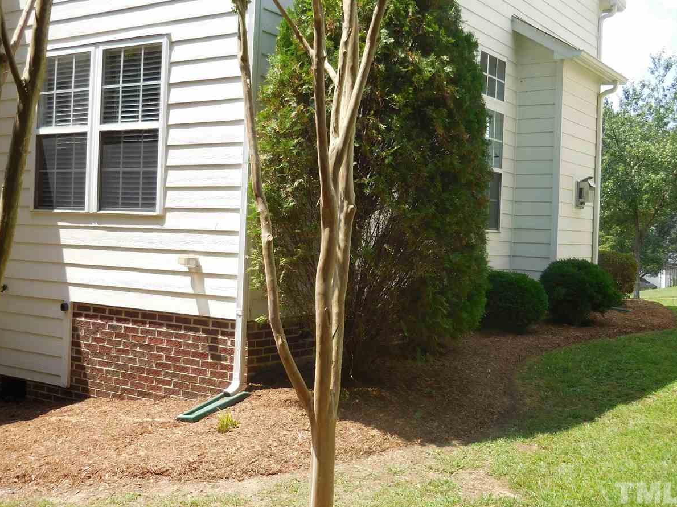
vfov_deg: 34.3
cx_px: 344
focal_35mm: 42
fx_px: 821
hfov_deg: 44.8
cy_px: 237
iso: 125
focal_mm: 7
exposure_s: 1/400
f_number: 3.9
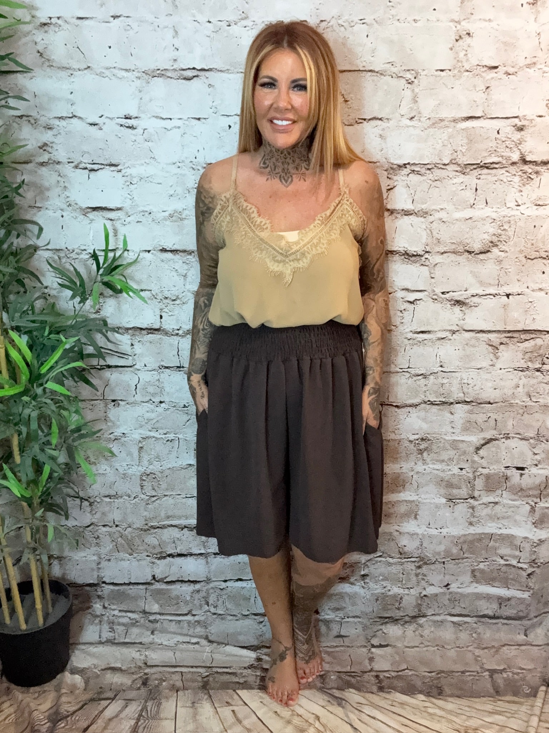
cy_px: 366
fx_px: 634
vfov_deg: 60.0
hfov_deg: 46.8
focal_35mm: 30
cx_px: 274
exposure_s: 1/33
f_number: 1.9
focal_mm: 2.69
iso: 250
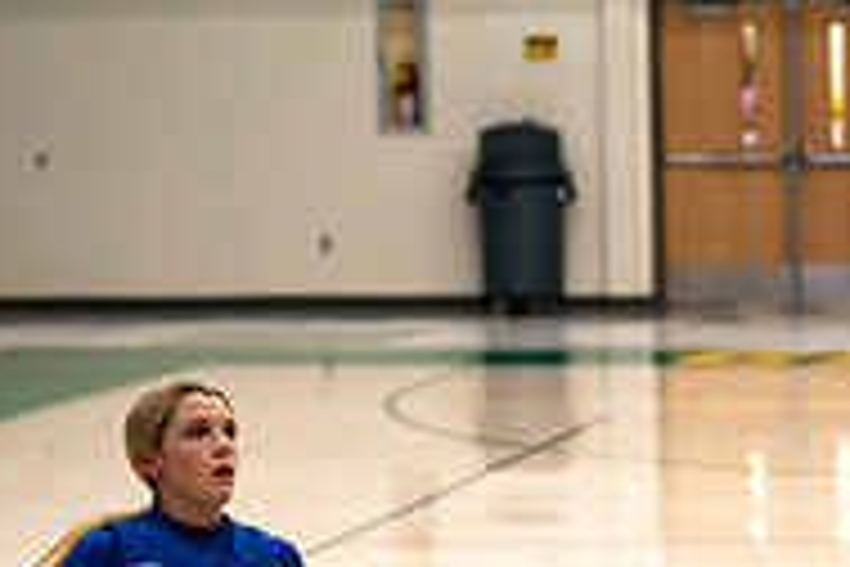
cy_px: 574
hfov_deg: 9.3
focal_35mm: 217
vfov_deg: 6.3
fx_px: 5123
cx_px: 1106
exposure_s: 1/1000
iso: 2000
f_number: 2.8
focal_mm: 70
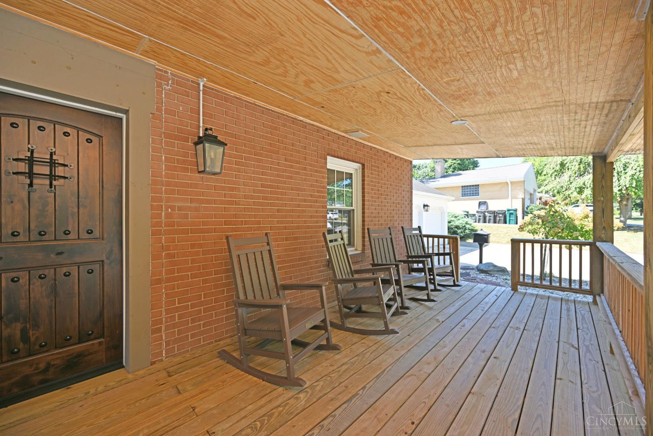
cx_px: 326
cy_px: 218
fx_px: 254
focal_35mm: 14
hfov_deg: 104.3
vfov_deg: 81.2
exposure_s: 1/125
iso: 100
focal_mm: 14
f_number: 5.6
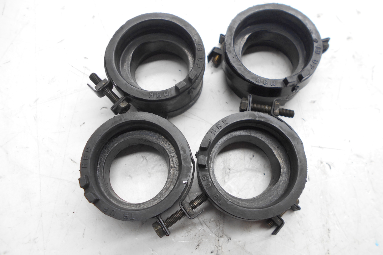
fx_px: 298
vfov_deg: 46.4
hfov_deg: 65.5
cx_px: 196
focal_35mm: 28
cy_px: 133
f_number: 3.2
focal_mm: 4.6
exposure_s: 1/30
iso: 110
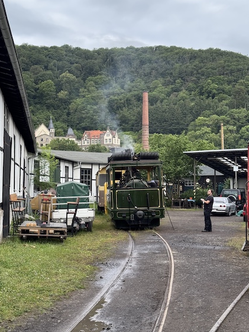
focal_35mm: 57
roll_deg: +0.3
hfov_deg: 25.6
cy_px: 173
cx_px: 132
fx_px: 547
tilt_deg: +2.3
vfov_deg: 33.8
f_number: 1.78
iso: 64
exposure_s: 1/627
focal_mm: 6.76
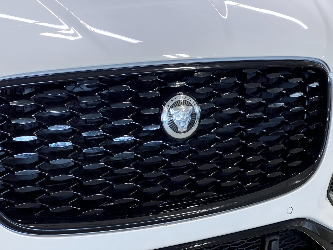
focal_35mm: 77
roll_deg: -3.1
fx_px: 741
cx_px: 166
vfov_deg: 19.1
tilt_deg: -14.7
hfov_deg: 25.3
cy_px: 125
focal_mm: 9
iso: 320
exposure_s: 1/120
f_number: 2.8
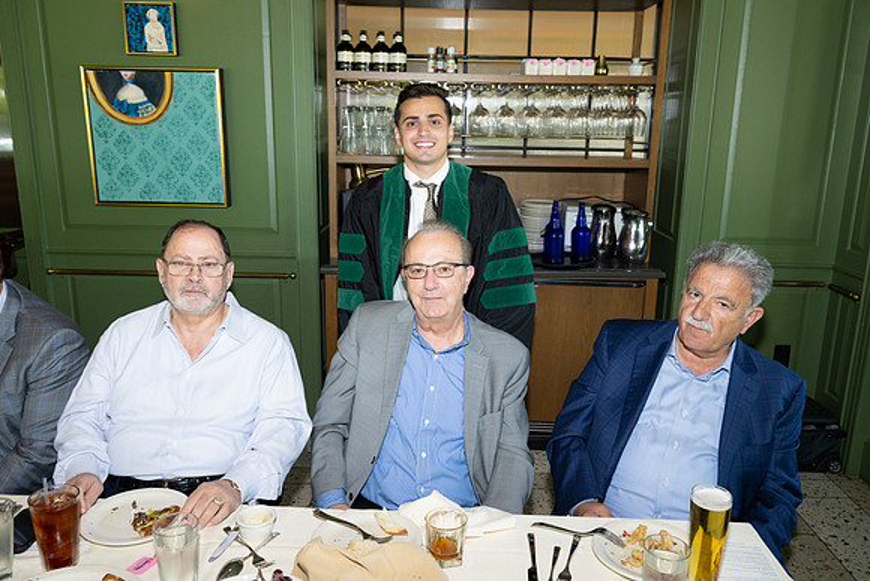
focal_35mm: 28
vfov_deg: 45.7
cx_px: 435
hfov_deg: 64.5
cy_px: 290
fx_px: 689
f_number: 5.6
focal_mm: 28.5
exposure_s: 1/80
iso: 800
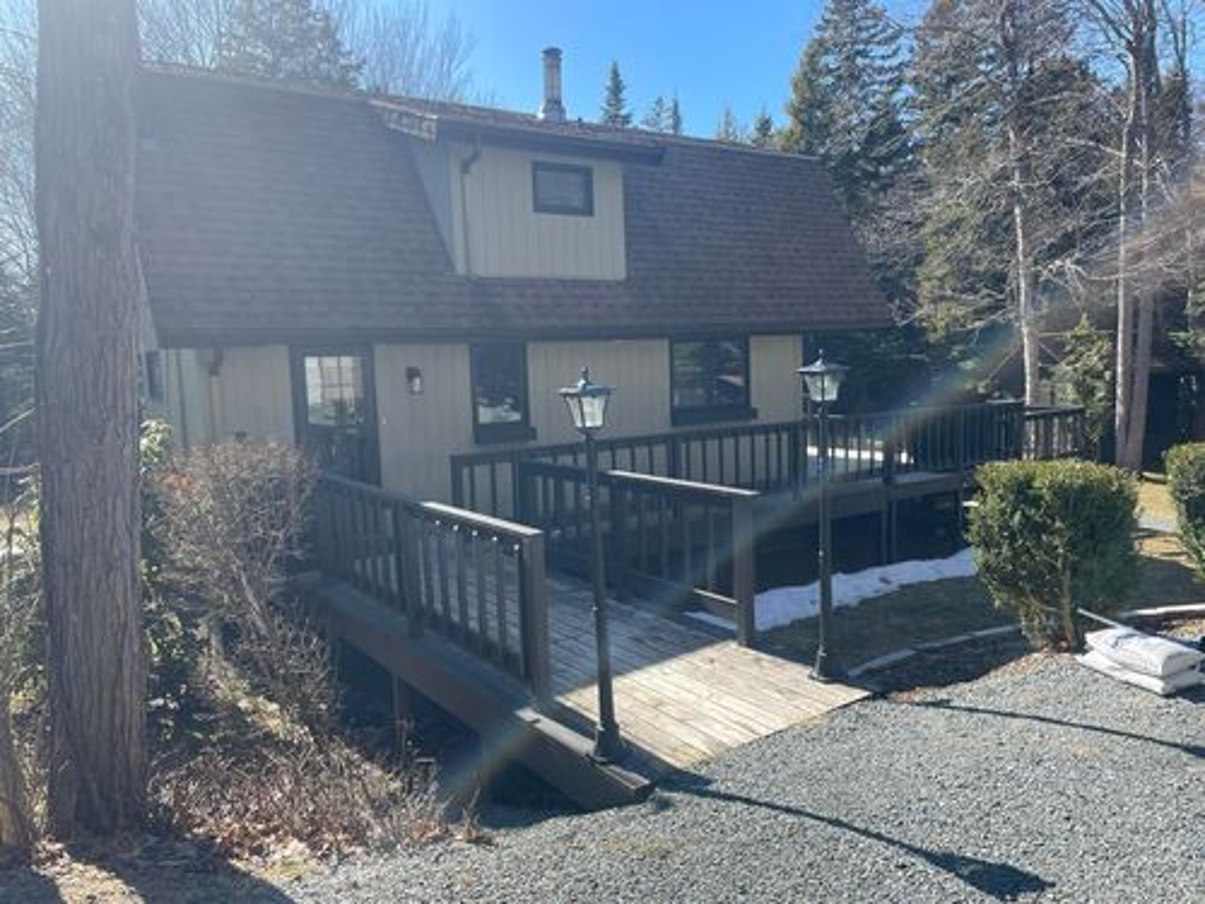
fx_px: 905
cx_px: 602
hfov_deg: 67.3
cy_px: 452
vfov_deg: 53.1
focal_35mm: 26
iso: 32
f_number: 1.6
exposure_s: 1/1289
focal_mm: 4.2
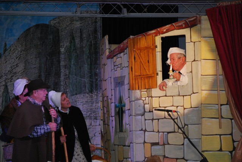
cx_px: 121
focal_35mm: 138
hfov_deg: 14.8
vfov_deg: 10.0
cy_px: 81
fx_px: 929
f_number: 5
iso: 800
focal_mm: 92
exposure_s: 1/100
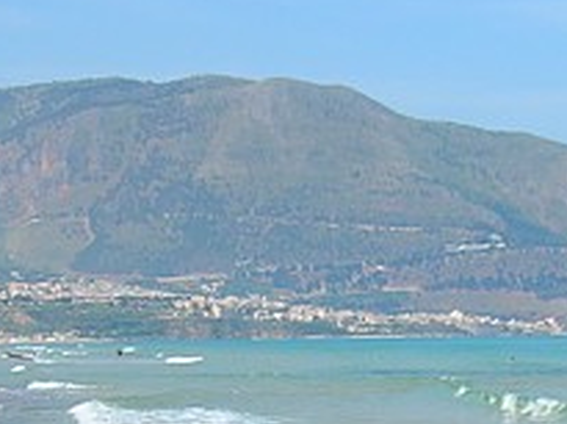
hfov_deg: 14.8
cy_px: 457
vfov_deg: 11.0
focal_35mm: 133
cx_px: 420
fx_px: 2175
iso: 50
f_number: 5.2
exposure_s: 1/308
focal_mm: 7
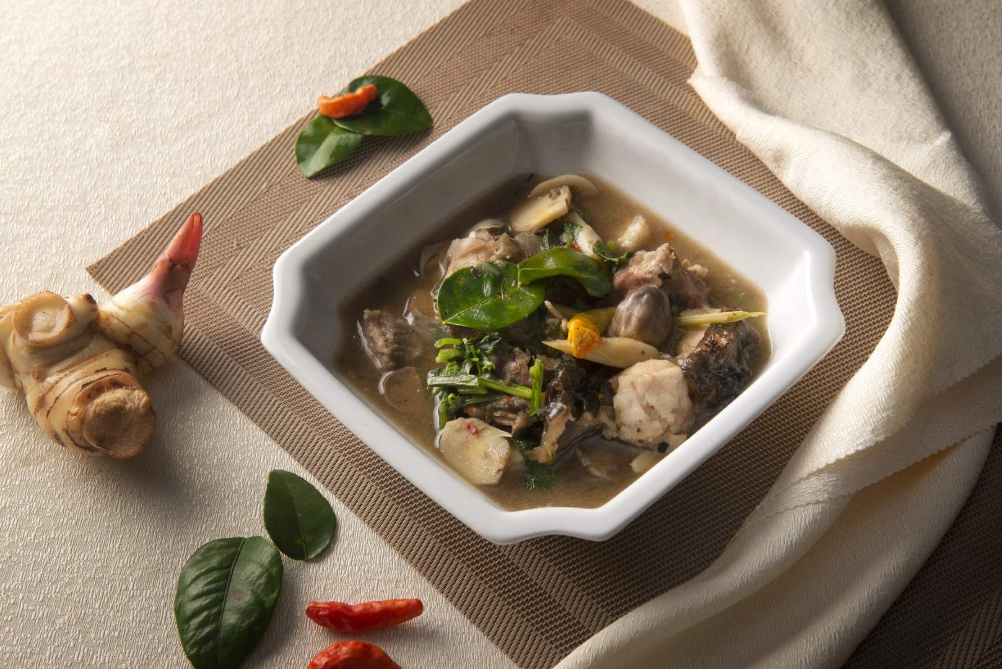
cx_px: 501
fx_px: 1448
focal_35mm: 52
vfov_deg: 26.0
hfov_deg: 38.2
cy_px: 334
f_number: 8
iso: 100
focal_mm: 52
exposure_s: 1/160
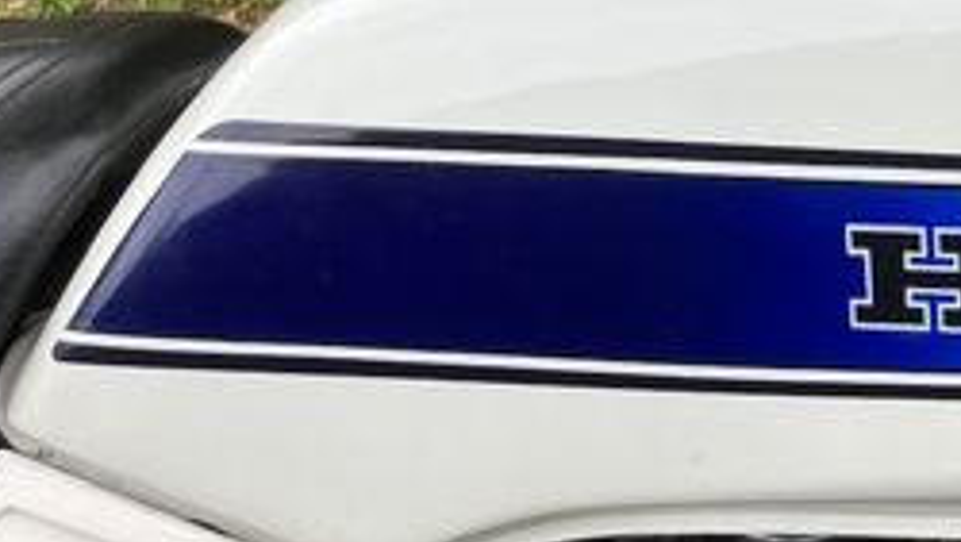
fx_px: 1989
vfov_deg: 15.5
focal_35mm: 78
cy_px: 242
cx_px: 1084
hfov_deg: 25.1
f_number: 1.8
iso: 32
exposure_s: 1/706
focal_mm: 3.99
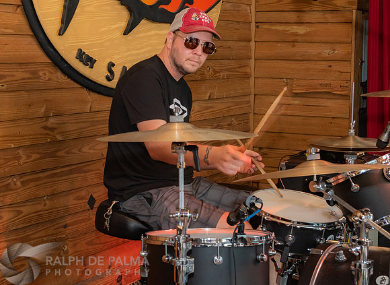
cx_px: 132
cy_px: 171
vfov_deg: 20.2
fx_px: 797
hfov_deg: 27.3
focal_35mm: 71
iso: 800
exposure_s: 1/160
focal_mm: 38
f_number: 5.6
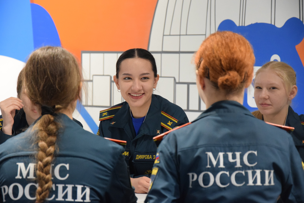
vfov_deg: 10.8
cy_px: 102
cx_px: 152
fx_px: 1077
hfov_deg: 16.1
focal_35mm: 128
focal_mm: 85
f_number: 5.6
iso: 3200
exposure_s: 1/200
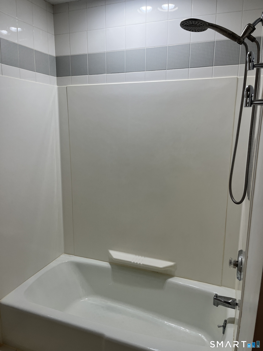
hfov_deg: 53.1
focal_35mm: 26
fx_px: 263
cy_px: 176
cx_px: 132
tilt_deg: -9.2
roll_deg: -0.3
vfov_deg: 67.3
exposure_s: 1/120
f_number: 1.6
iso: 50
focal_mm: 5.1
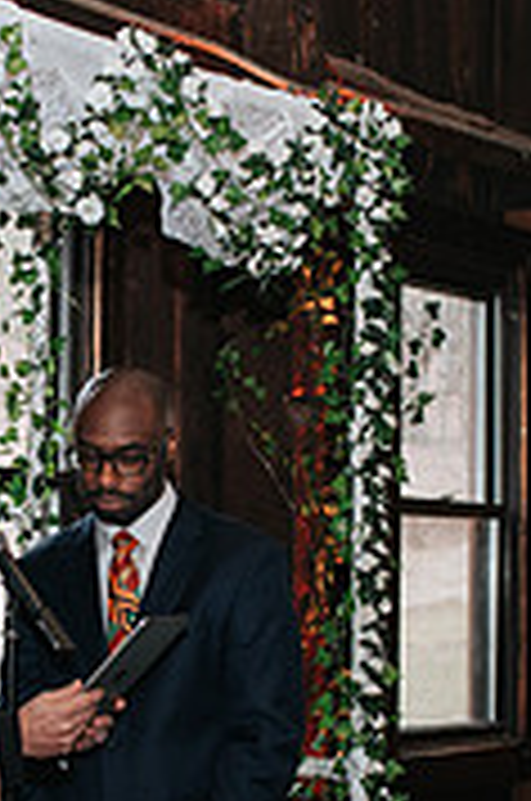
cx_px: 22
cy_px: 614
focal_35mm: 136
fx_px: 3021
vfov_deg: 15.0
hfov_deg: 10.0
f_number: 3.2
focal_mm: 35
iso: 1000
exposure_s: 1/200
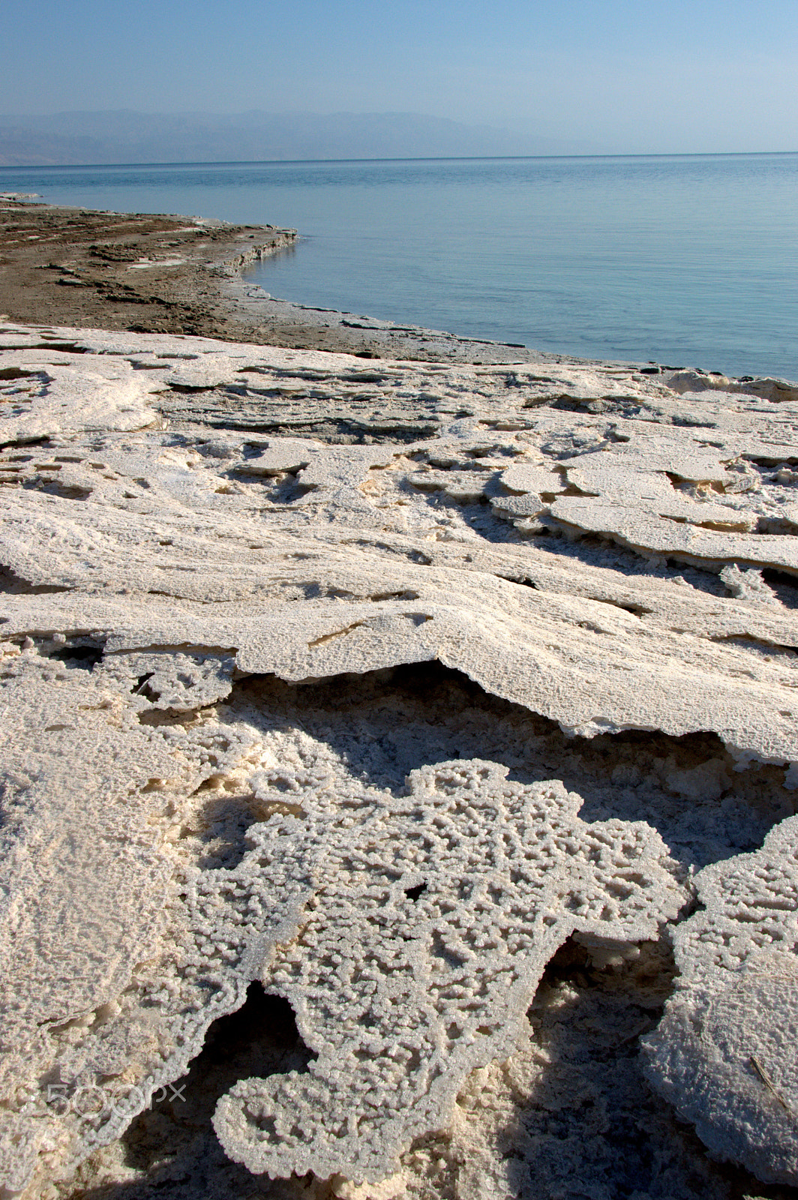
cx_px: 399
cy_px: 600
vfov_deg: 57.3
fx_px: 1099
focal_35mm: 33
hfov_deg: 39.9
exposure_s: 1/500
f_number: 11
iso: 280
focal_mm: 22
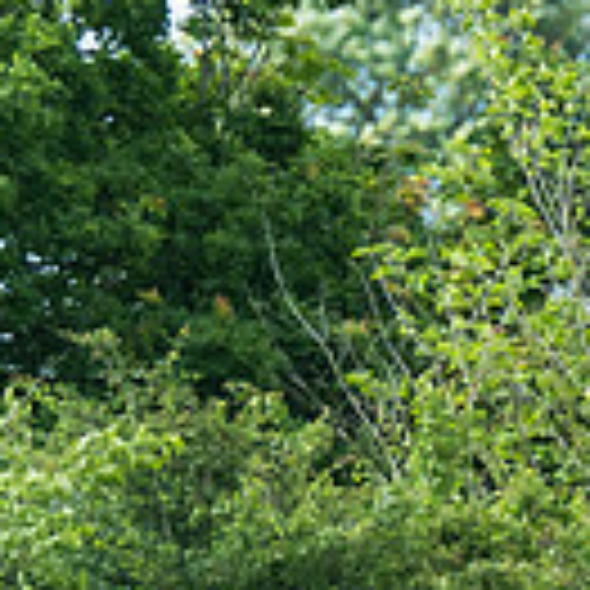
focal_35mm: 2110
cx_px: -872
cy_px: 1050
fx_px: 40688
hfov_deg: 0.8
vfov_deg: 0.8
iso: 200
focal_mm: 260
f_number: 4
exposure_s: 1/1000
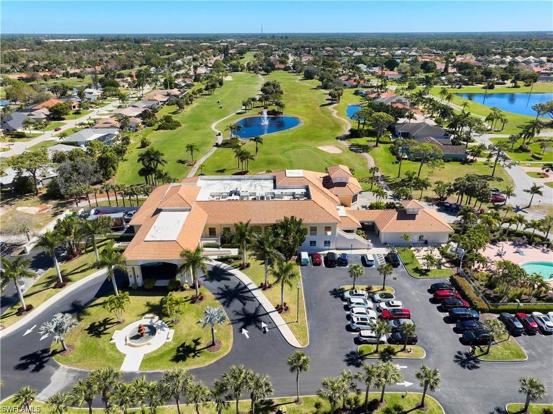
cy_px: 207
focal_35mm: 24
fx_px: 383
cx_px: 276
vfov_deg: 56.8
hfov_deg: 71.6
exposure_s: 1/320
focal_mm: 12.29
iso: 100
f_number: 7.1
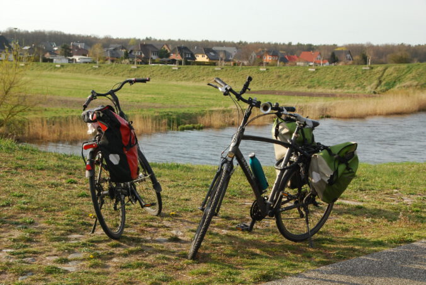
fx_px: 889
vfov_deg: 18.2
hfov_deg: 27.0
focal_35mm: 75
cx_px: 213
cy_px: 142
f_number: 11
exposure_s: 1/500
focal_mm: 50
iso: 800
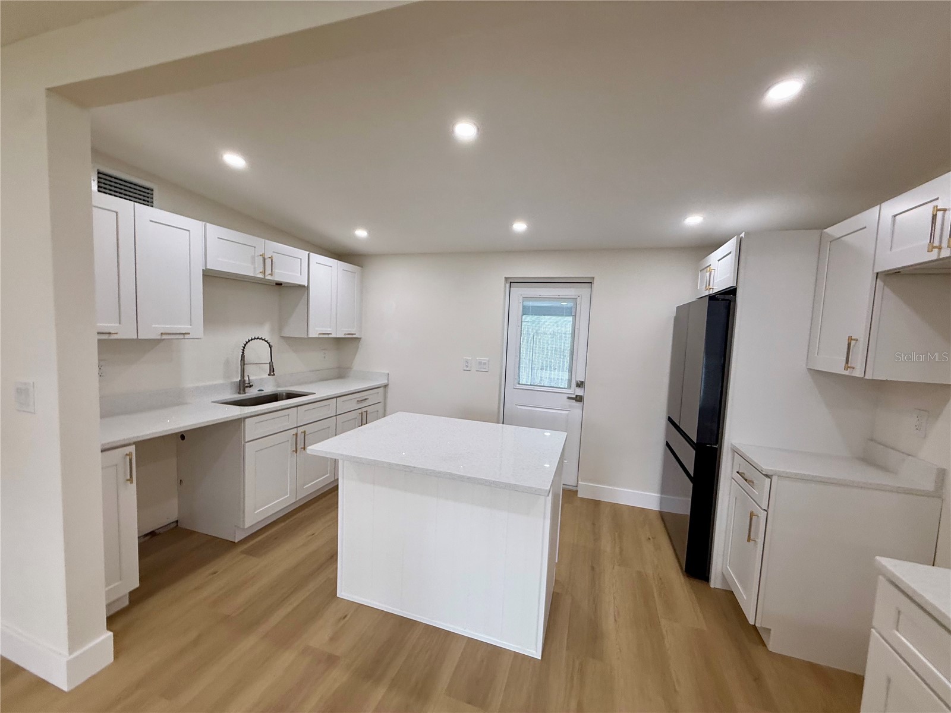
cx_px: 476
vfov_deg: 85.7
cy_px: 356
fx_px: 385
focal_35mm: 14
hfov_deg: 102.1
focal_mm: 2.22
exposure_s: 1/120
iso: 100
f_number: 2.2
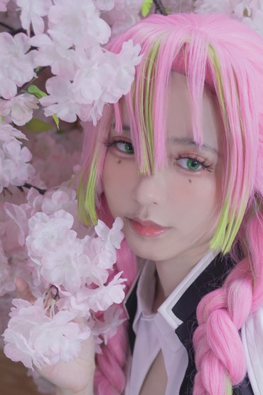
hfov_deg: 19.3
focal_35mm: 70
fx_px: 767
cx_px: 199
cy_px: 335
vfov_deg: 28.0
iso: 200
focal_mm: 24
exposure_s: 1/60
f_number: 1.8
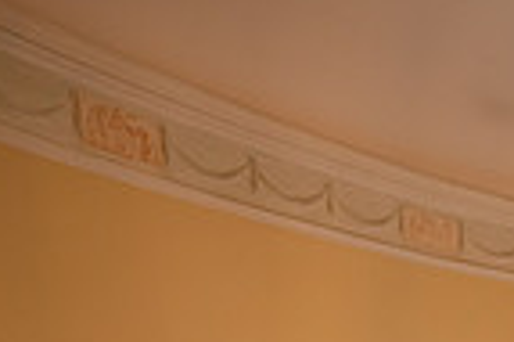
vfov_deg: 16.4
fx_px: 927
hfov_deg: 21.2
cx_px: 917
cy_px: 667
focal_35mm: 65
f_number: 2.8
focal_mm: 15
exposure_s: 1/160
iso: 1000
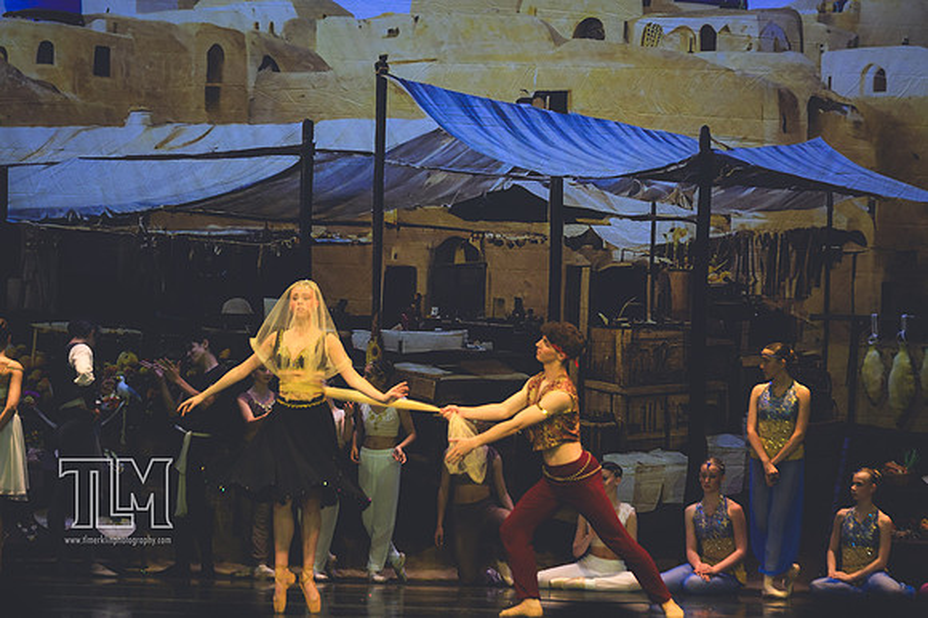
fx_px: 4818
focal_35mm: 187
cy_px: 309
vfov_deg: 7.3
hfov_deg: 11.0
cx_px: 464
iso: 900
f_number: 2.8
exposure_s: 1/500
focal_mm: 125
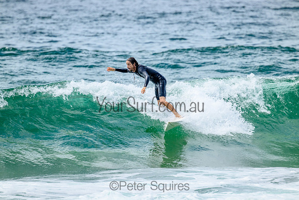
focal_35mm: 800
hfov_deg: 2.6
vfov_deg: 1.7
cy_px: 100
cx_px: 150
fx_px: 6646
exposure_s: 1/2000
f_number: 11
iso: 1250
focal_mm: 800
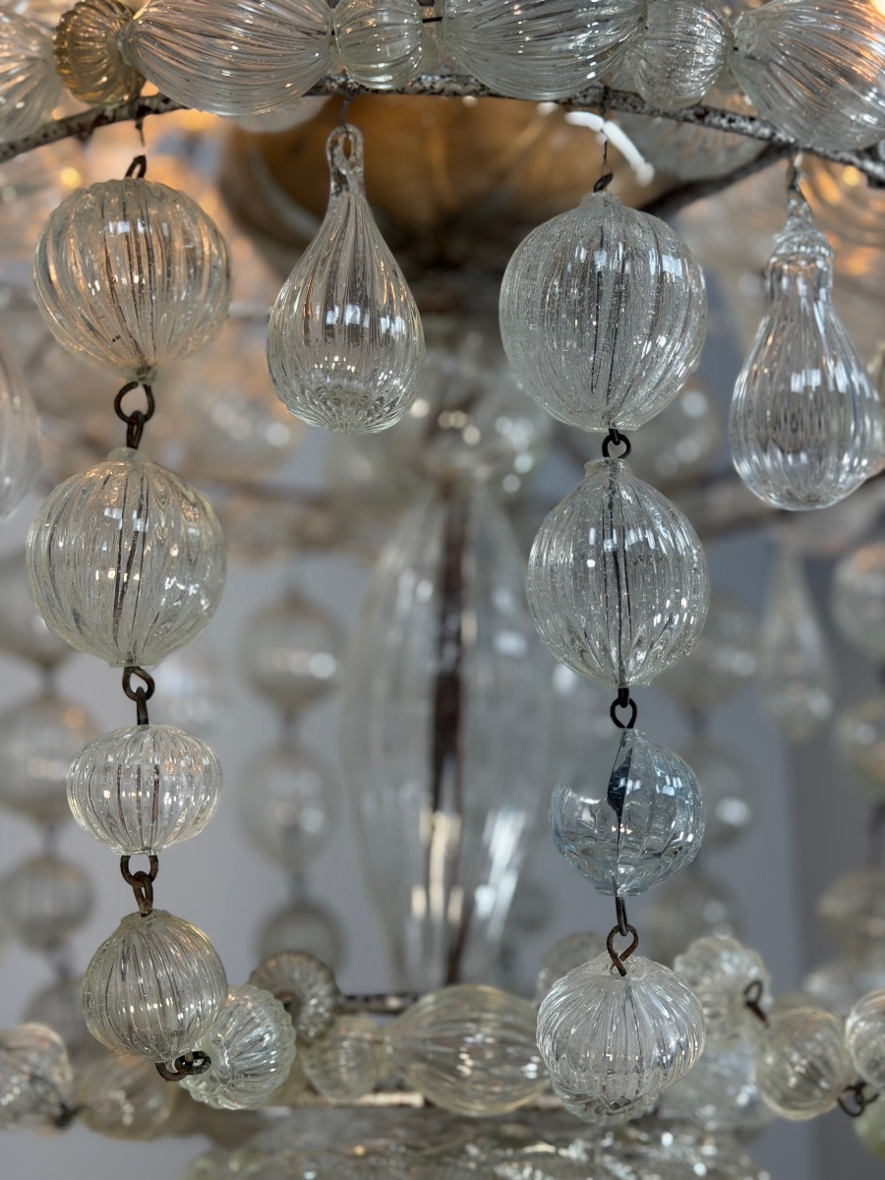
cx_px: 442
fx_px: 1636
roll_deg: +0.6
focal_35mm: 48
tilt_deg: +14.8
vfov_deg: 39.7
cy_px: 590
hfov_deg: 30.3
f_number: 1.78
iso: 100
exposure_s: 1/100
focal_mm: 6.76
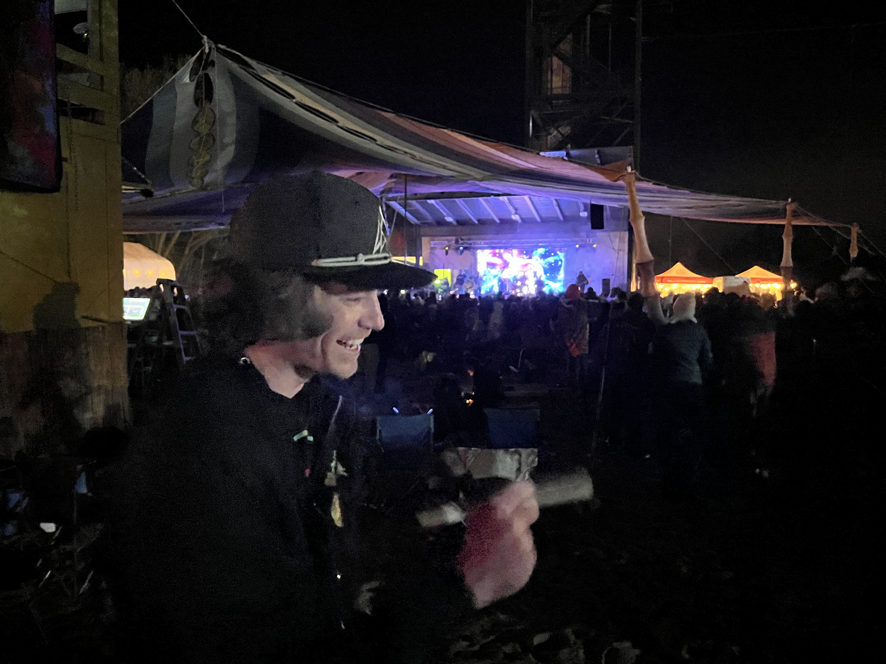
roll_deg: -0.1
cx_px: 443
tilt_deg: -4.0
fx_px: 665
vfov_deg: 53.1
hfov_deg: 67.3
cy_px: 332
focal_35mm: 26
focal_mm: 5.7
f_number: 1.5
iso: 8000
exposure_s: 1/15
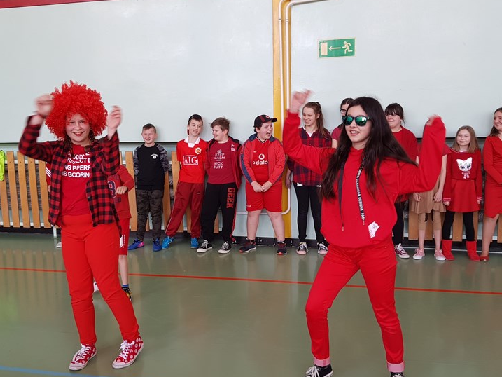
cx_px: 244
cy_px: 200
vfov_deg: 48.2
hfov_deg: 61.6
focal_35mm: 29
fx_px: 421
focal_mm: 4.2
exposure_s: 1/100
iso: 80
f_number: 1.7
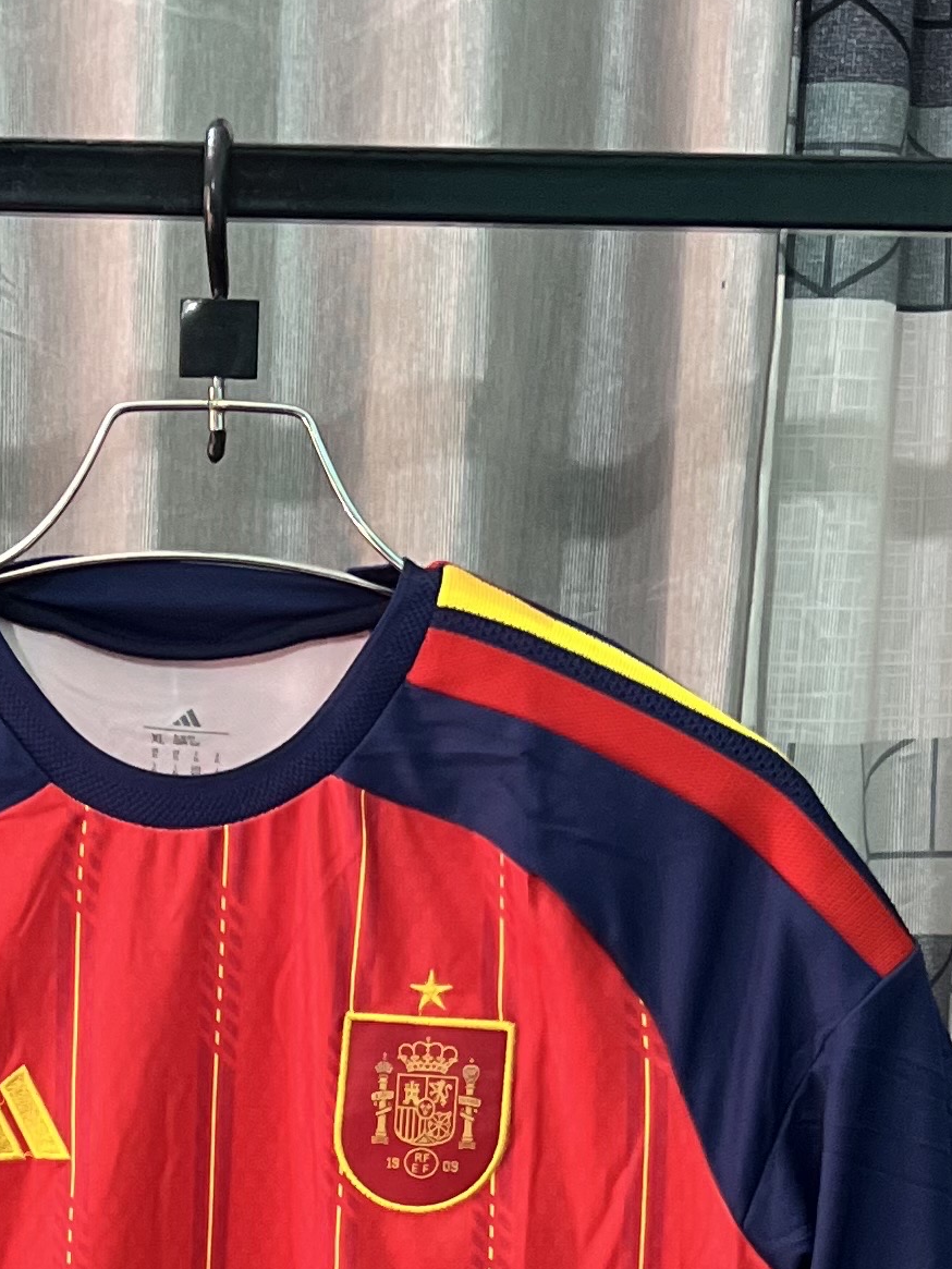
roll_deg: -1.6
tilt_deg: -9.4
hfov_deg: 16.3
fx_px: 3300
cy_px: 1276
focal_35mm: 90
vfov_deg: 21.0
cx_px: 241
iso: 500
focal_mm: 5.7
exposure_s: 1/60
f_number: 1.5
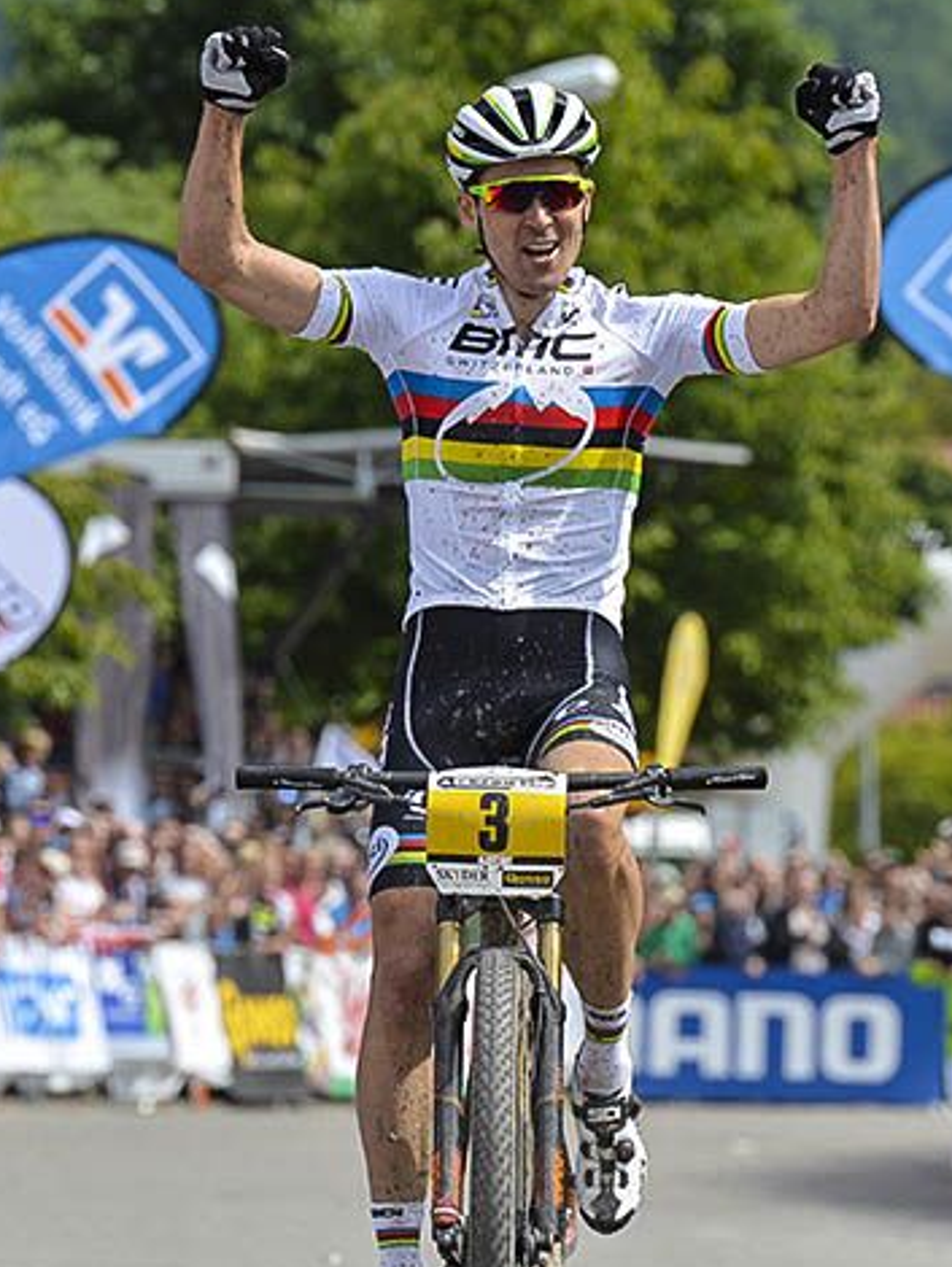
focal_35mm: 409
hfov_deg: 3.6
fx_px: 14984
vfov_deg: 4.8
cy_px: 690
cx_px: 512
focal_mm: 200
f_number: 6.3
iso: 250
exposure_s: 1/800
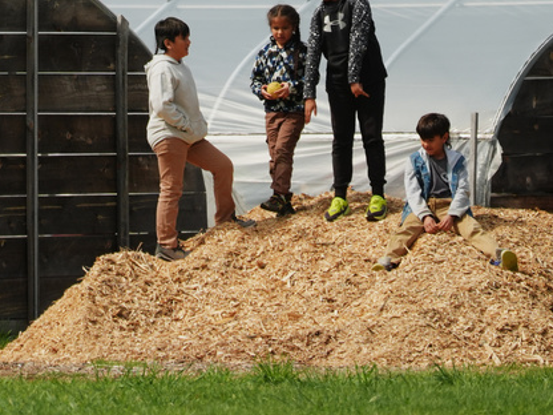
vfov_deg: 2.6
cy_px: 92
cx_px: -36
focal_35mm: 563
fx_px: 8994
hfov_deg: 3.5
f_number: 5.6
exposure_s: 1/1000
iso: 400
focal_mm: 238
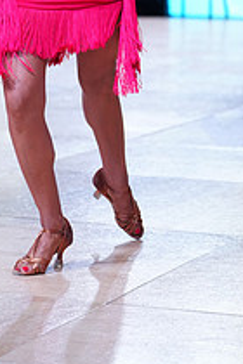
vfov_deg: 10.4
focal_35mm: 193
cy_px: -111
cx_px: -79
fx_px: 1954
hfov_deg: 7.0
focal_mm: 70
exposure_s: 1/400
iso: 640
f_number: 2.8
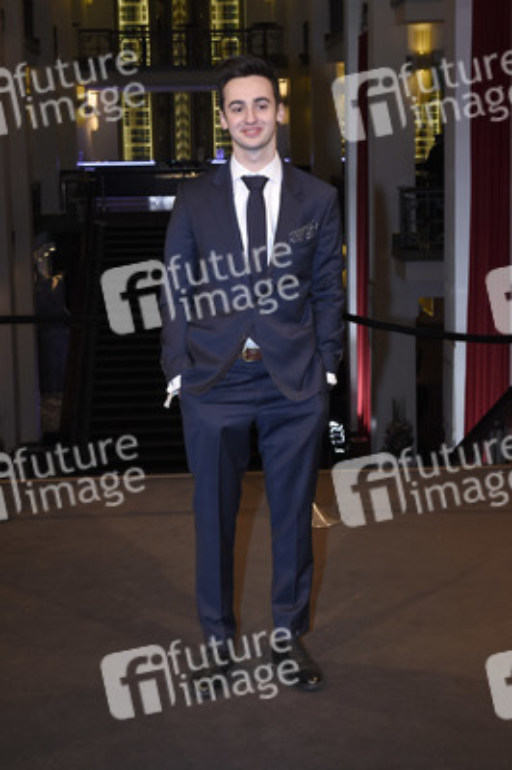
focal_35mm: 51
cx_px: 256
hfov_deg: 26.4
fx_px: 1090
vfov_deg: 38.9
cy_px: 385
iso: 800
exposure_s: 1/80
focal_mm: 34
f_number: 6.3
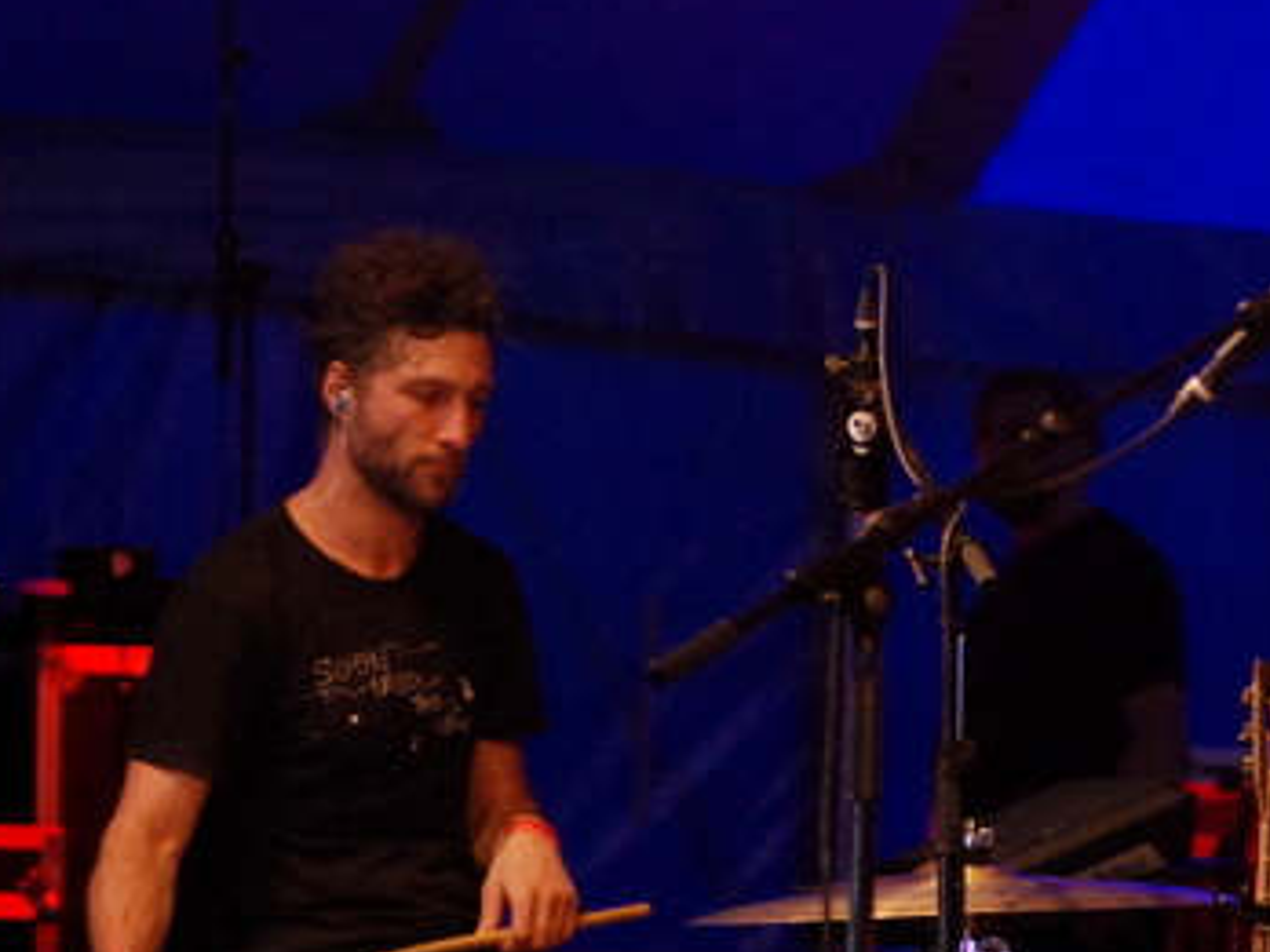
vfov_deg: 6.2
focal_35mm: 239
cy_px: 627
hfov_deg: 8.3
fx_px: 8768
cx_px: 1029
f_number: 2.8
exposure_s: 1/160
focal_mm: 80
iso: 1600
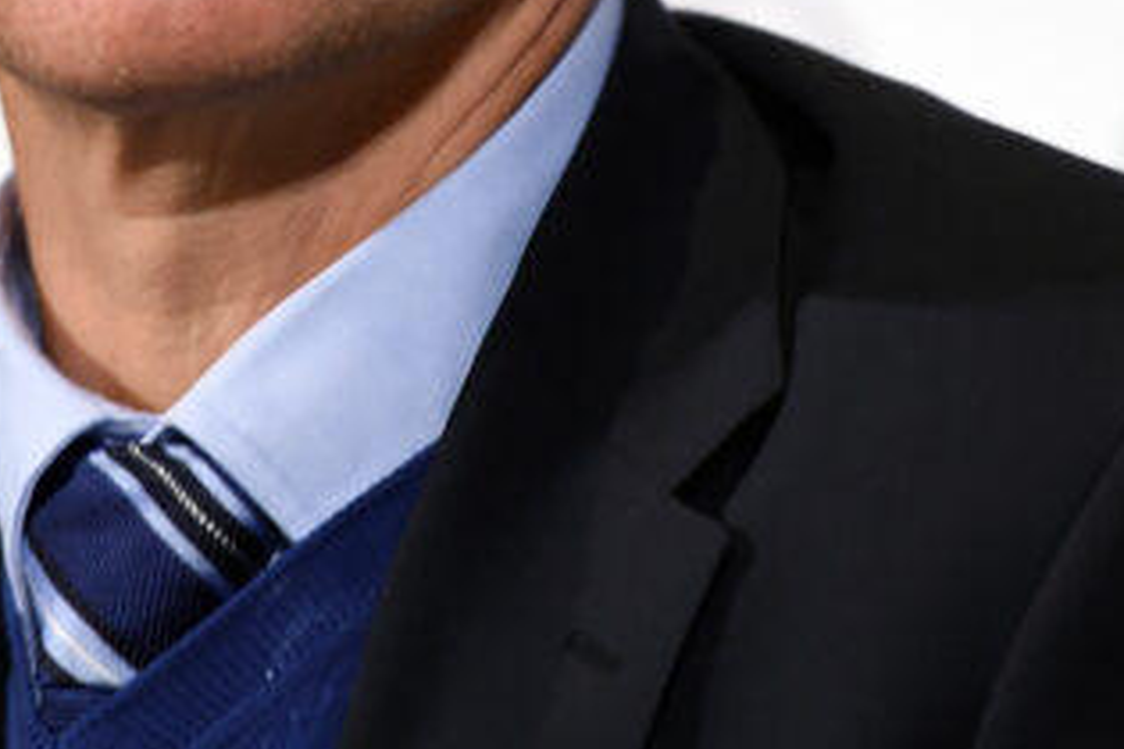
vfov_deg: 2.1
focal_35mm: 650
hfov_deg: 3.2
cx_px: 257
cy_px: -146
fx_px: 20293
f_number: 3.2
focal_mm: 200
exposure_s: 1/200
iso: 1600
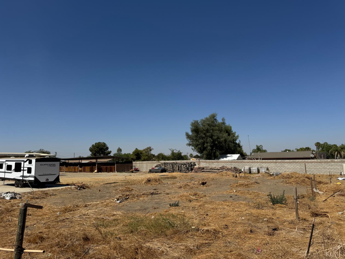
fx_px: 239
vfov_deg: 56.8
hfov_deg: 71.6
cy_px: 130
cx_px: 172
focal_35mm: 24
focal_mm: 6.76
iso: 80
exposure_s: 1/7937
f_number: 1.78
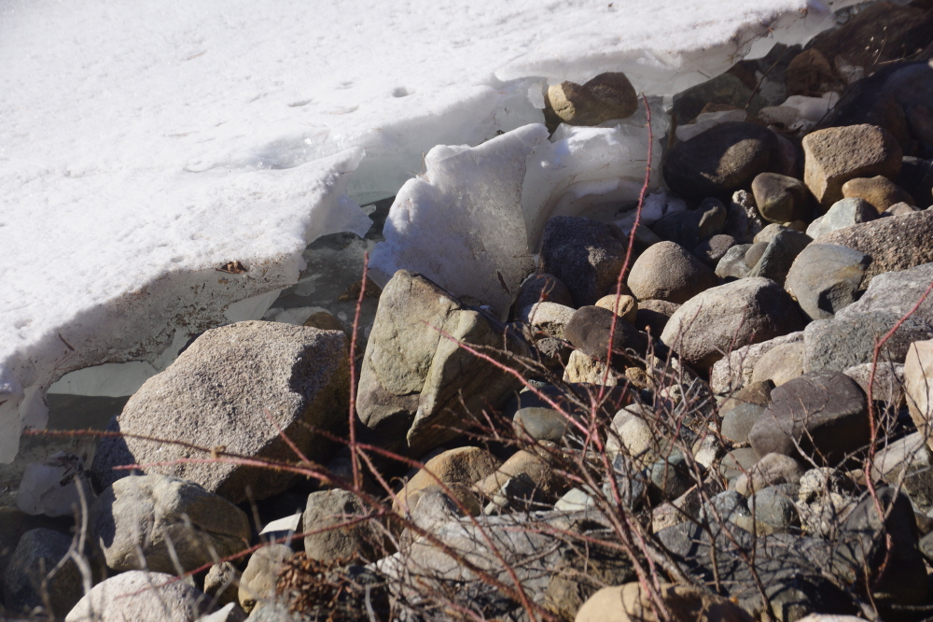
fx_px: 2332
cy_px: 311
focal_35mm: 90
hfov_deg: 22.6
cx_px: 466
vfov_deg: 15.2
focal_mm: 60
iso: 100
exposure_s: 1/125
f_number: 7.1
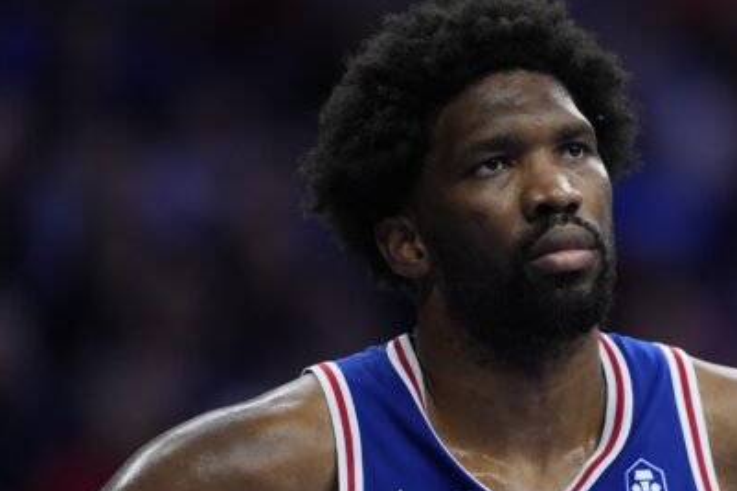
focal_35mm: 561
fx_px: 11480
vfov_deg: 2.4
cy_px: 280
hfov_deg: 3.7
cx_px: 595
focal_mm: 300
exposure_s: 1/2000
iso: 3200
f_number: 2.8
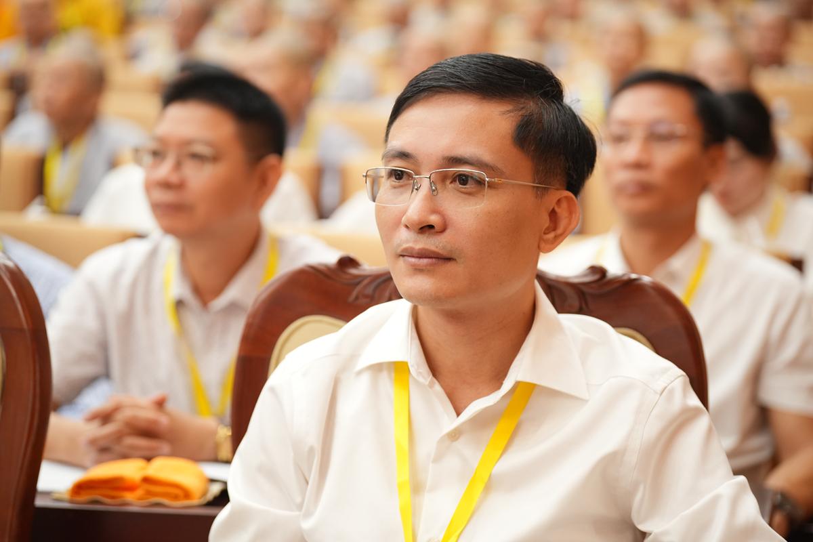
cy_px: 271
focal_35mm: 92
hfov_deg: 22.1
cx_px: 406
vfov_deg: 14.9
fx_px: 2078
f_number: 2.8
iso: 2000
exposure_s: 1/125
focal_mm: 92
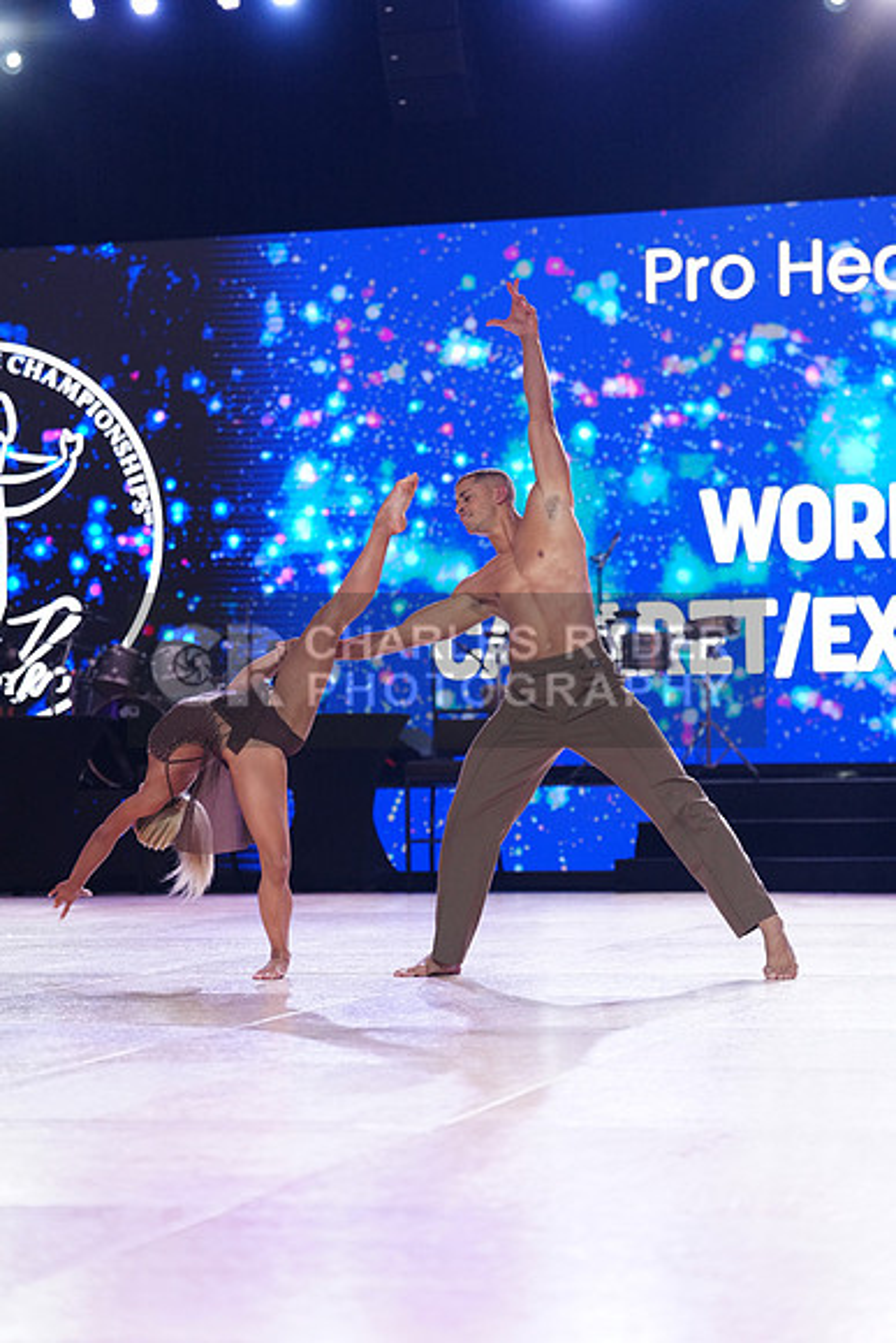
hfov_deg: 15.5
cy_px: 672
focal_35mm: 88
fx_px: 3283
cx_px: 448
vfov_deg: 23.1
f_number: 2.8
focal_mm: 88
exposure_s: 1/400
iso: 2000
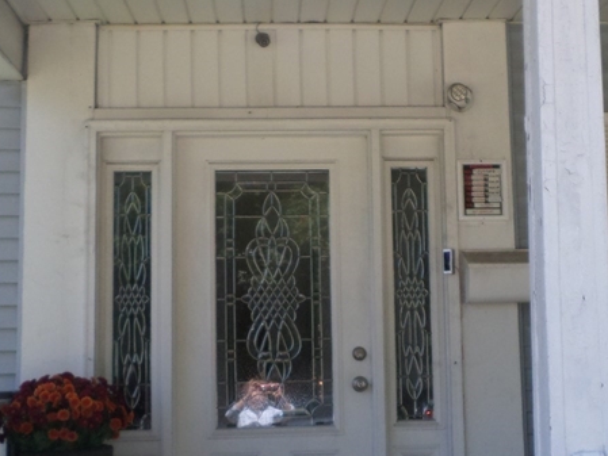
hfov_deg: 33.6
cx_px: 370
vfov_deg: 25.7
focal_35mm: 57
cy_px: 246
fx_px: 1001
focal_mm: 4.5
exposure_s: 1/500
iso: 80
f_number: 2.5
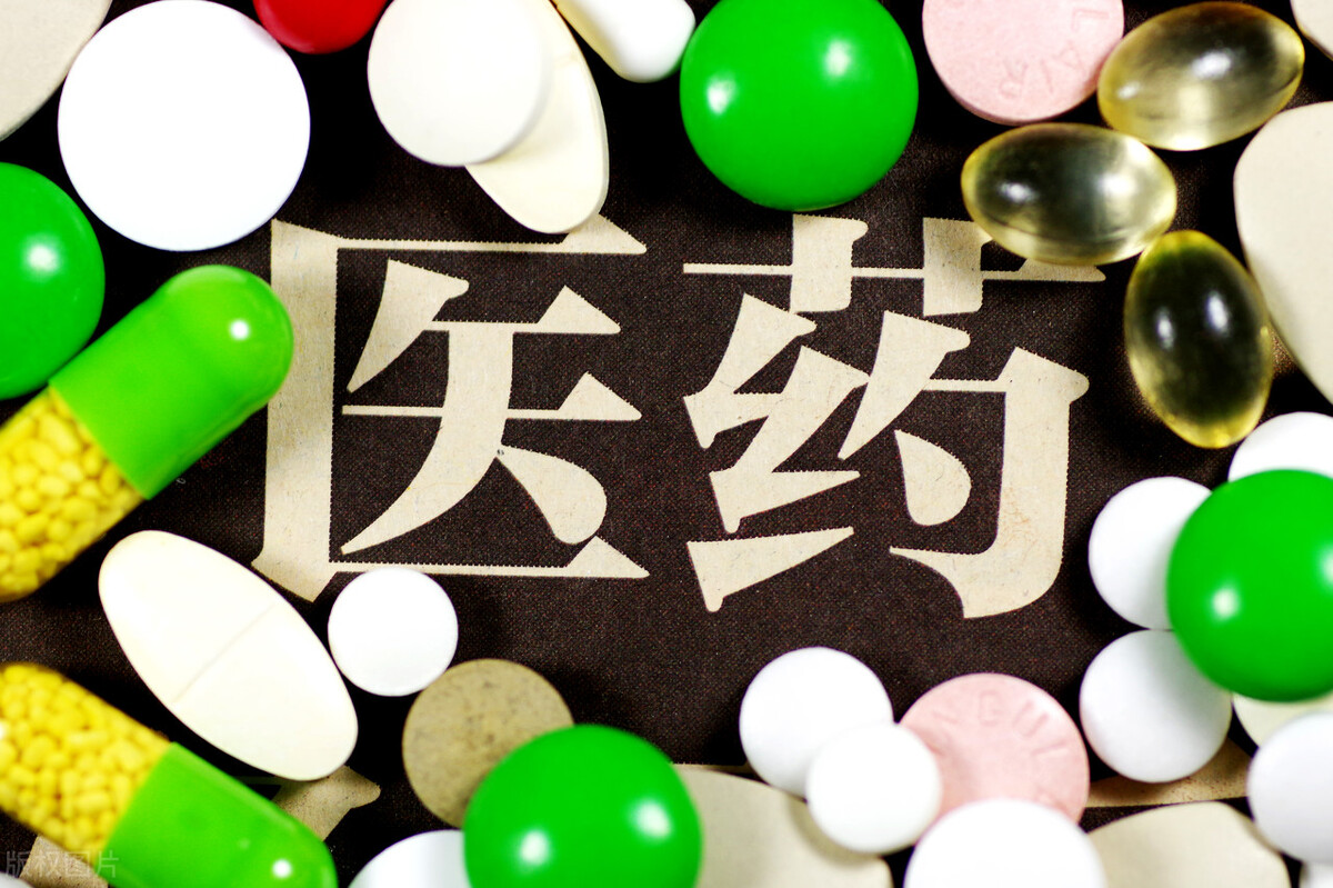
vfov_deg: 9.1
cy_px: 444
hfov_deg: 13.7
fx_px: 5552
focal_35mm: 150
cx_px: 666
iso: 400
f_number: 4
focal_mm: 100
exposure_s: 1/160
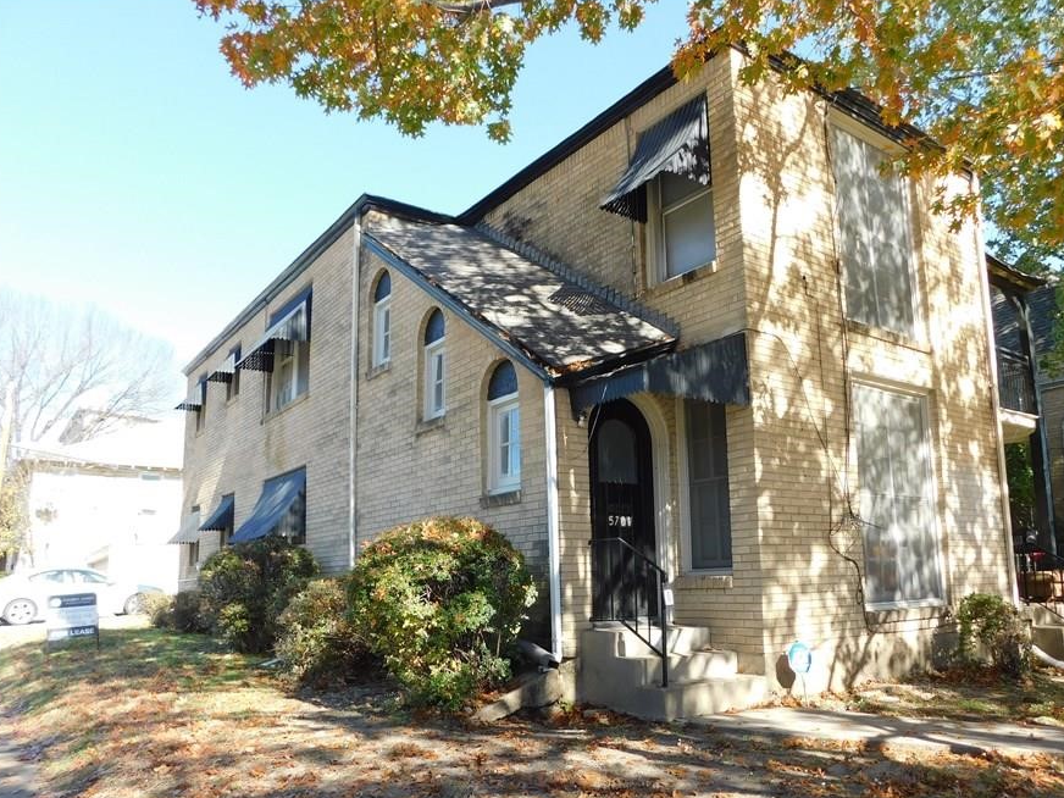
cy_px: 458
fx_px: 830
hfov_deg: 65.0
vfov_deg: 51.2
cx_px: 606
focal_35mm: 27
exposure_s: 1/320
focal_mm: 4
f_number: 3
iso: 125
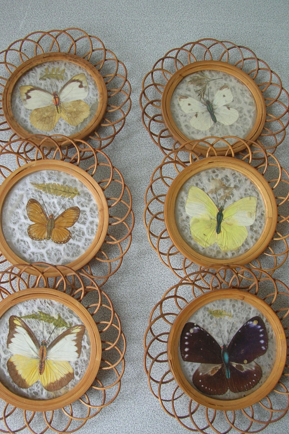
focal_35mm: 41
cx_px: 140
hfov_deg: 32.6
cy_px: 227
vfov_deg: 47.4
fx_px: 494
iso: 50
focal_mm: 5.8
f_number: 2.8
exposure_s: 1/18.5
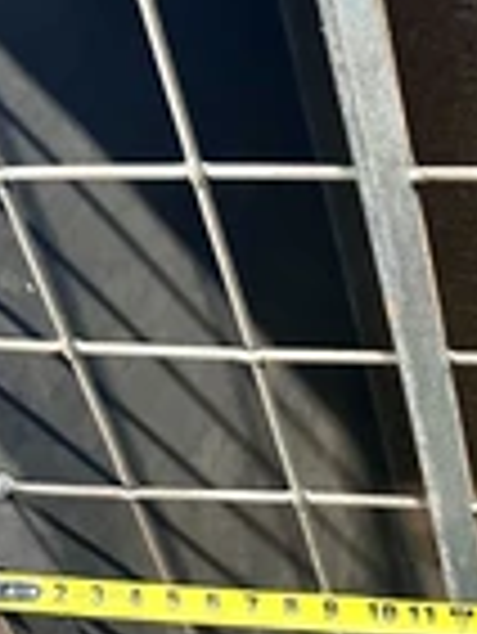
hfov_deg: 20.4
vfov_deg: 27.8
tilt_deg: -44.2
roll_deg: +4.6
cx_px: 554
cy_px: 535
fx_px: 1247
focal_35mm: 68
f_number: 1.78
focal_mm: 6.86
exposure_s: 1/40
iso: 640
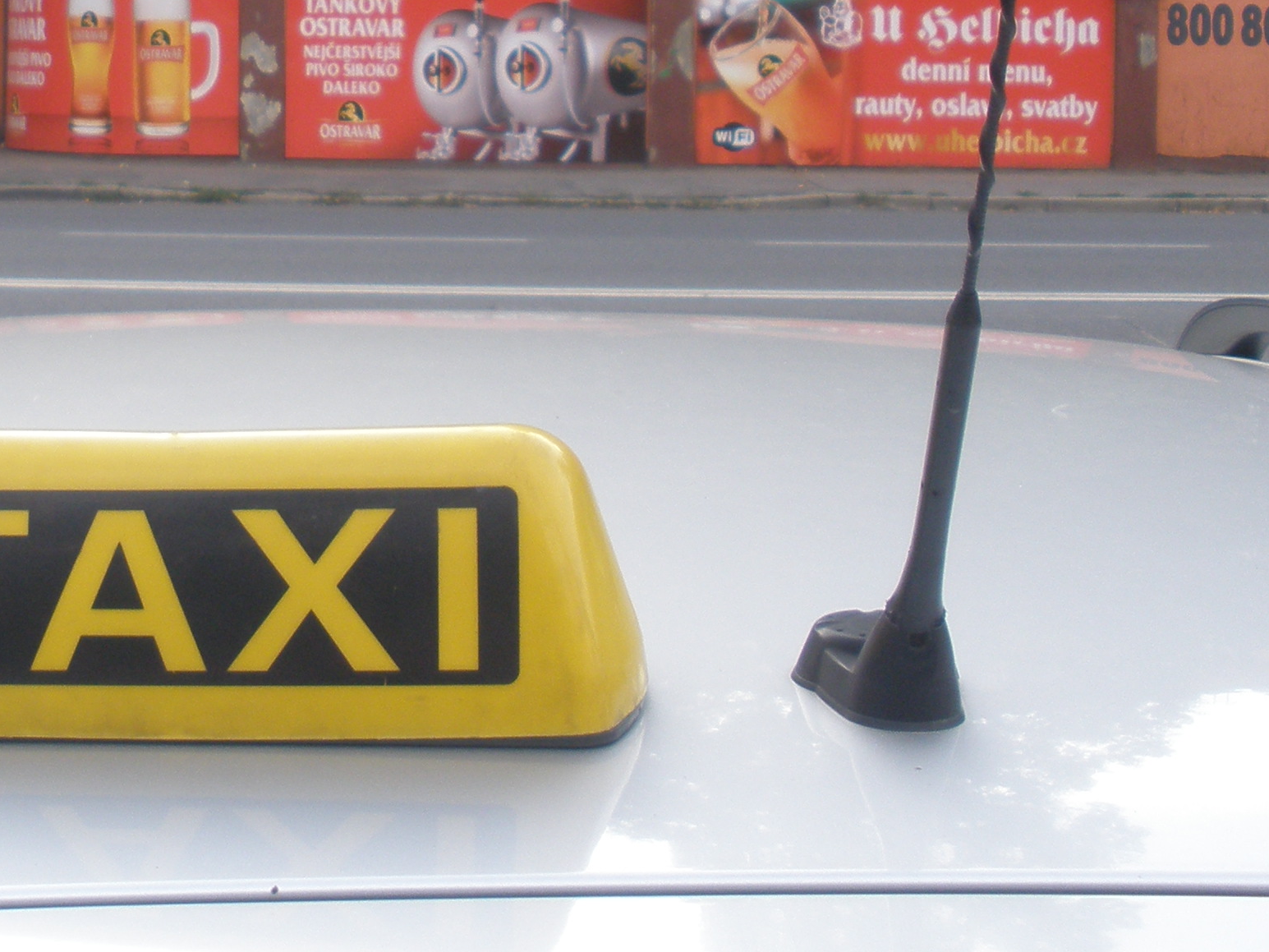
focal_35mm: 85
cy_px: 6
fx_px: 3116
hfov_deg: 22.4
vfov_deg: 17.0
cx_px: 100
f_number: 3.5
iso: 80
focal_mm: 6.3
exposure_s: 1/125
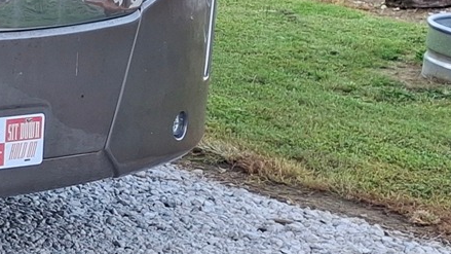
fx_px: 1519
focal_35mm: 127
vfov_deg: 9.3
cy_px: -109
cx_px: -597
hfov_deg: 13.1
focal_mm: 4.69
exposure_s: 1/192
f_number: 1.8
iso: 25
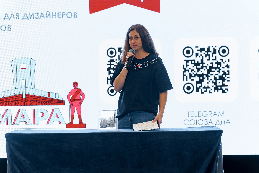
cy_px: 86
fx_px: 676
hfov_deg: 21.7
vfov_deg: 14.6
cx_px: 130
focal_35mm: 94
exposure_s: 1/125
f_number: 4
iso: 1000
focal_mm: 94
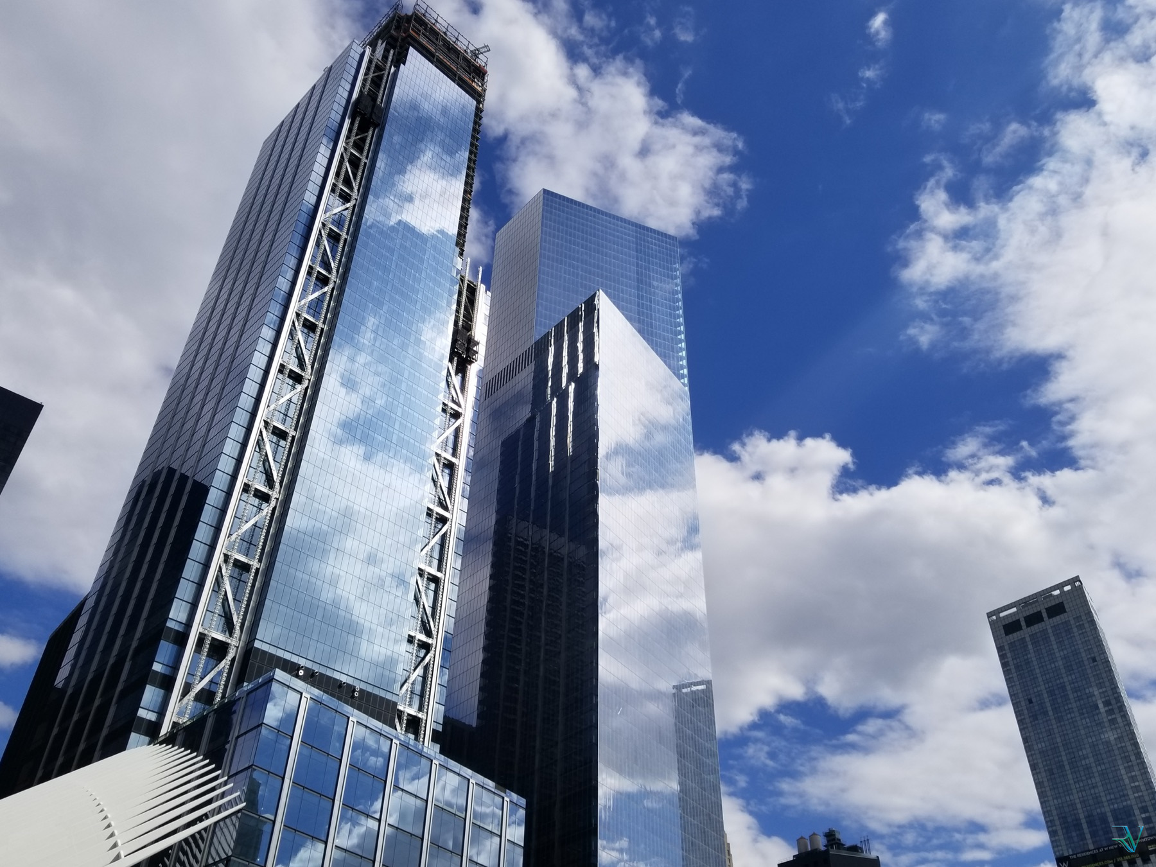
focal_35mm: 26
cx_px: 578
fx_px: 868
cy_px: 434
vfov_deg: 53.1
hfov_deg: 67.3
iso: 50
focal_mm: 4.25
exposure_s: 1/6250
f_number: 1.7
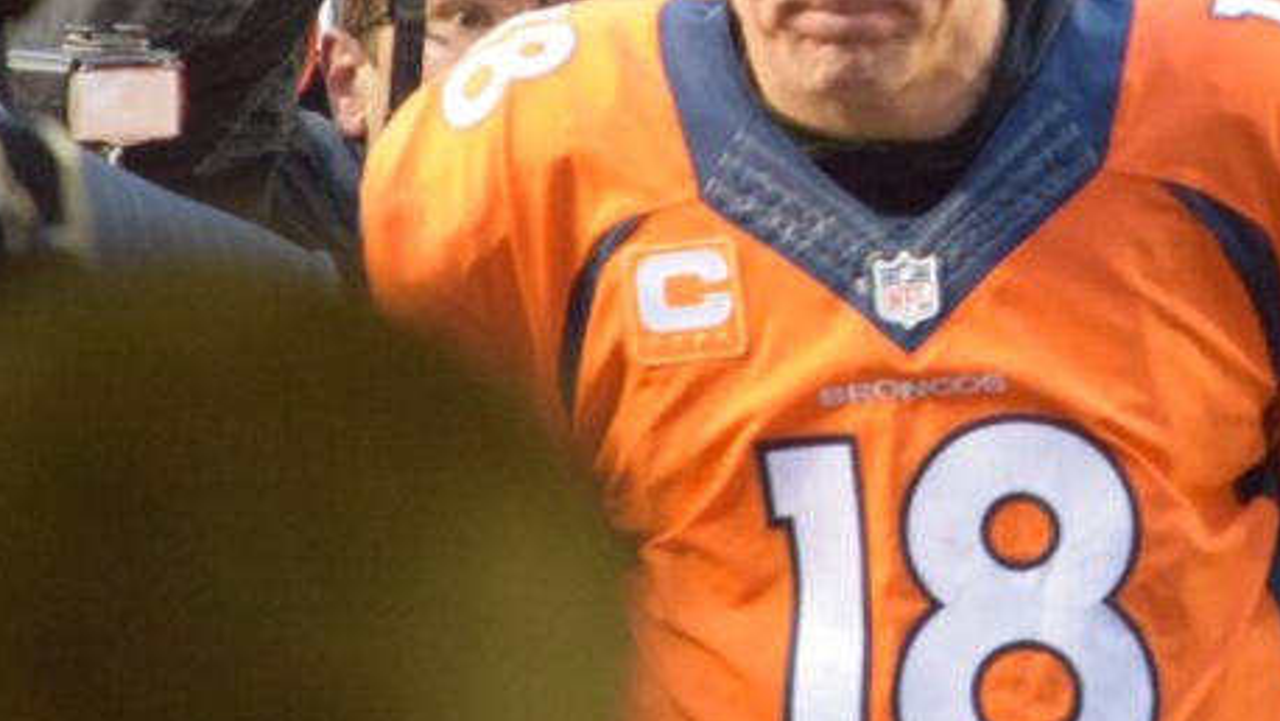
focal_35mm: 983
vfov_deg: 1.2
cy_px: 35
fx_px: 33375
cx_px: 995
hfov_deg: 2.2
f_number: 5.6
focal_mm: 280
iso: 4500
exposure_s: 1/125
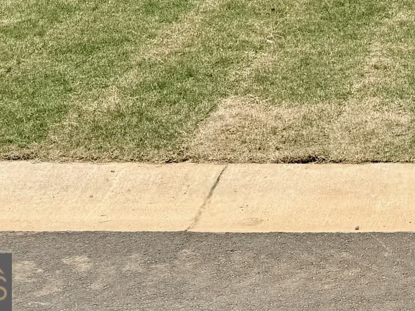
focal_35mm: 96
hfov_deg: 17.9
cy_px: -307
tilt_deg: +4.9
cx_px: 655
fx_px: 1151
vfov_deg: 13.3
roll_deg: +2.3
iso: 80
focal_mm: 6.76
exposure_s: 1/6173
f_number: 1.78
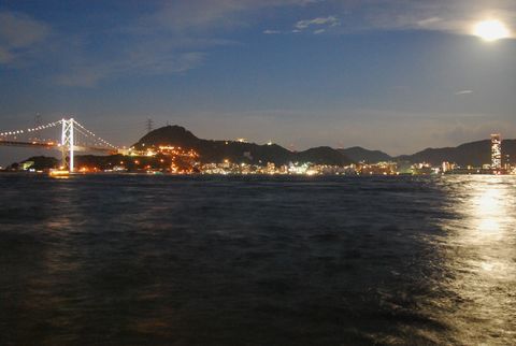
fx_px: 517
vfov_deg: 37.0
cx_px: 258
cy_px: 173
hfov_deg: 53.0
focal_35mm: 36
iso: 1600
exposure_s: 1.6
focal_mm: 24
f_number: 3.8
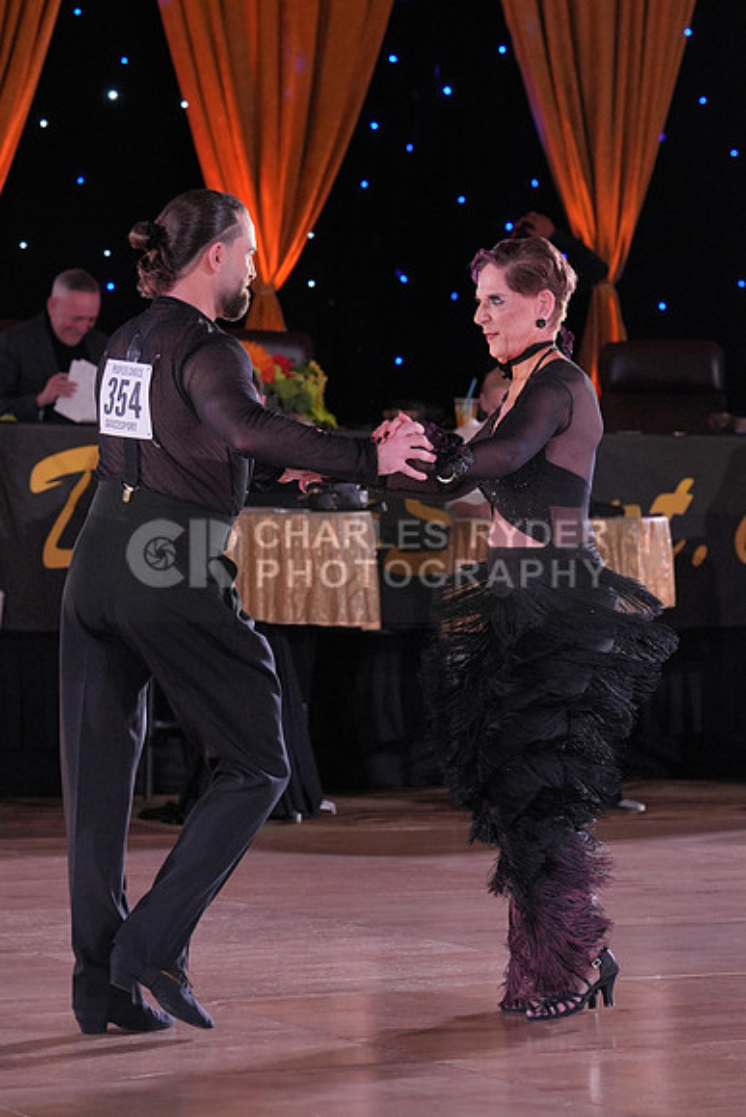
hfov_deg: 10.6
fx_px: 4038
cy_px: 558
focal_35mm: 130
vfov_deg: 15.8
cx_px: 373
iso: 1600
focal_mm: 87
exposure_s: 1/400
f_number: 4
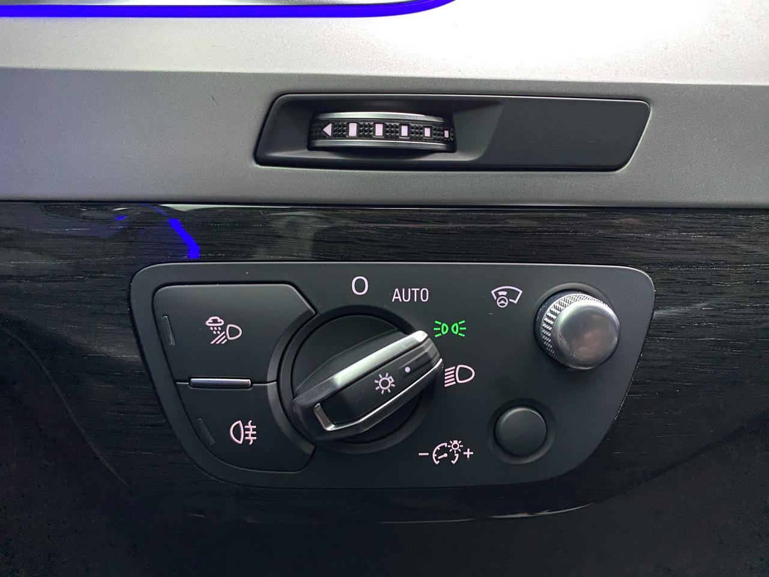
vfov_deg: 54.9
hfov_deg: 69.4
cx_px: 384
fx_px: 555
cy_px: 288
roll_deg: -1.6
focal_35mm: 25
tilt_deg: -8.1
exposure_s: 1/31
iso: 1600
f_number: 1.8
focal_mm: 4.25
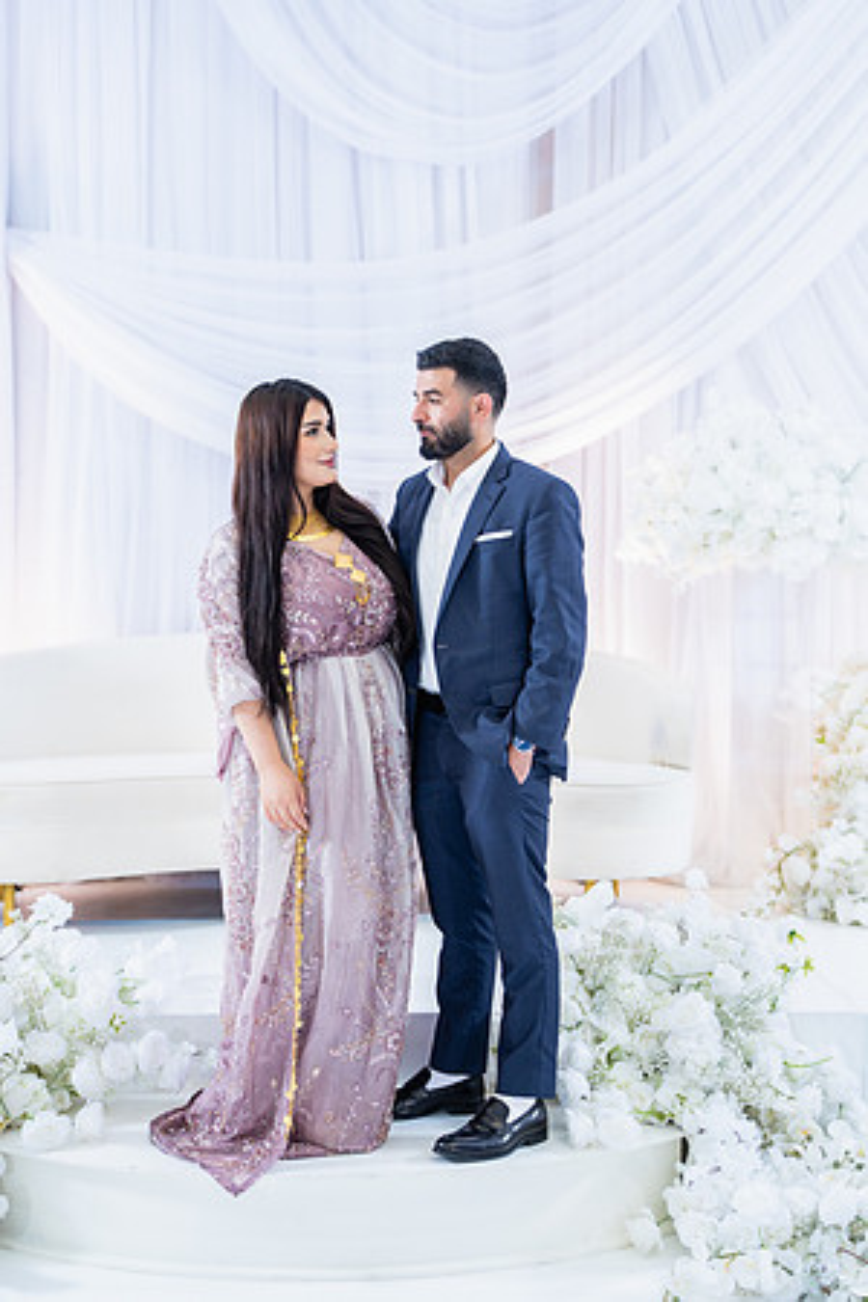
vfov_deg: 36.2
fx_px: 1989
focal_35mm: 55
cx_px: 434
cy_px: 651
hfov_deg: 24.6
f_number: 2
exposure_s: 1/160
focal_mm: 55
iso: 400
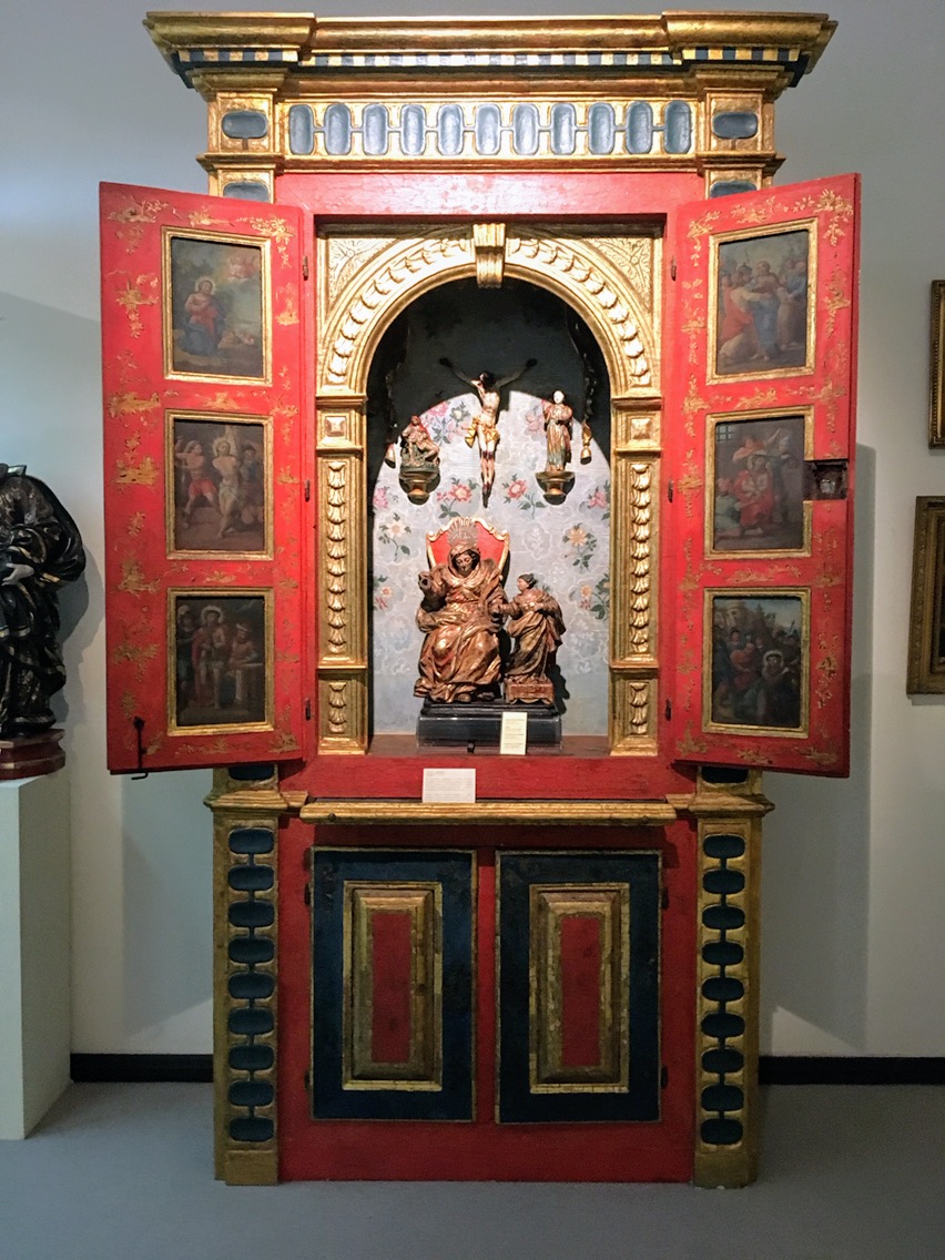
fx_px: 1056
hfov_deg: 48.2
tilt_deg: -4.2
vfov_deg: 61.7
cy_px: 630
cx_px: 472
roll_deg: -2.0
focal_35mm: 29
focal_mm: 4.15
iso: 250
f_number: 2.2
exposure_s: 1/15
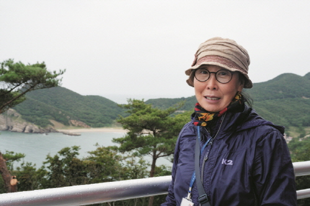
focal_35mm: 39
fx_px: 336
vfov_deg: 34.2
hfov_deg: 49.6
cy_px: 103
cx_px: 155
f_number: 10
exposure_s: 1/640
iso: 2000
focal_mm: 39
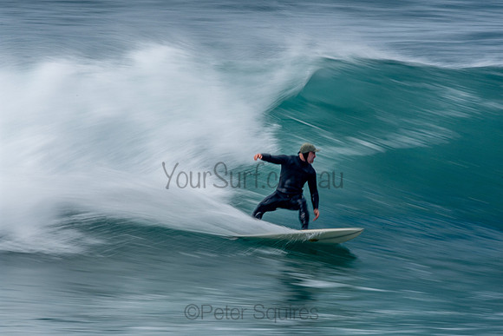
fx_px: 10062
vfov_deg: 1.9
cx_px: 252
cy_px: 168
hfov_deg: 2.9
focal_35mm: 720
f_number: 25
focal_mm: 480
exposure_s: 1/25
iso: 100
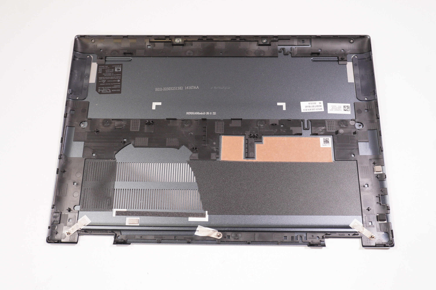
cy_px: 145
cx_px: 218
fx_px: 436
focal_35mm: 36
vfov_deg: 36.8
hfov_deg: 53.2
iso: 800
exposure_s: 1/100
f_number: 6.3
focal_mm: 24
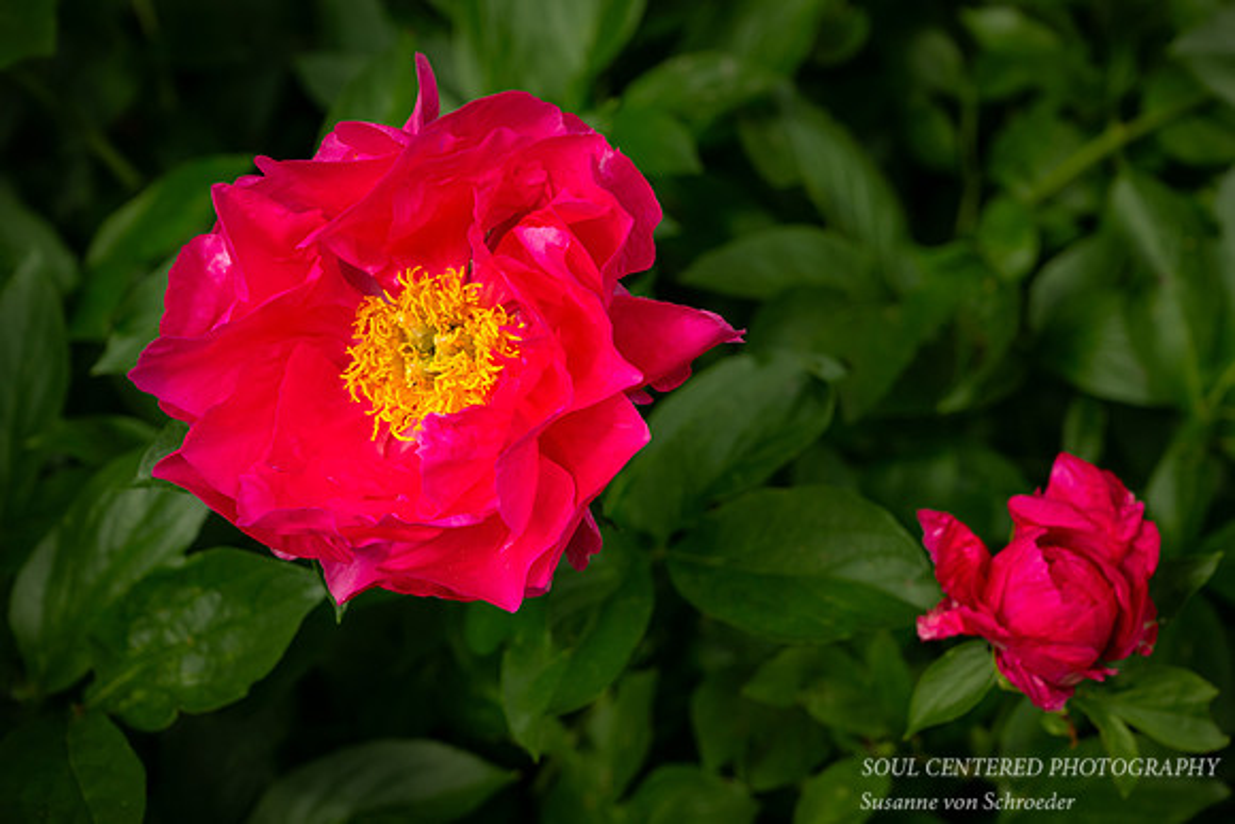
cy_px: 412
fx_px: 2599
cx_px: 664
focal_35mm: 76
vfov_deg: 18.0
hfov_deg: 26.7
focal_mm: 69
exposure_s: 1/400
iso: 400
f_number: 6.3
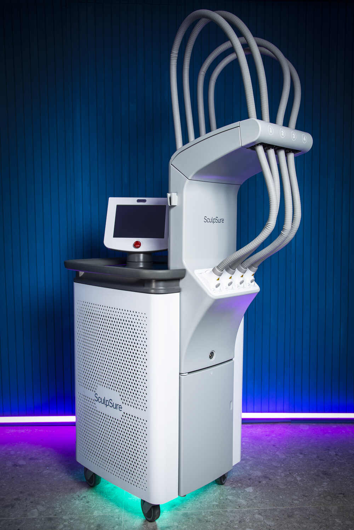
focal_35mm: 31
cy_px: 265
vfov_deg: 60.3
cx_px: 177
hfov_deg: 42.3
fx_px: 457
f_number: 7.1
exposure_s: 1/8
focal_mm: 31
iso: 100
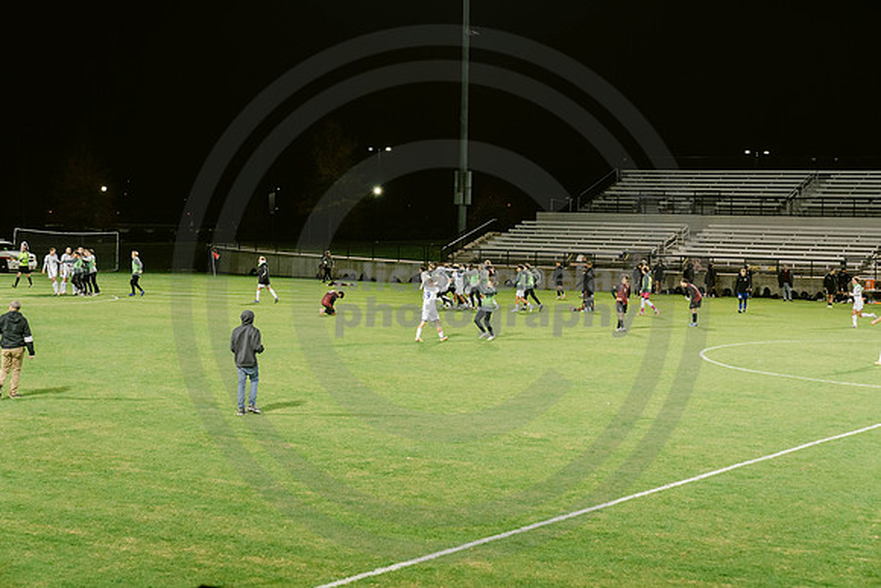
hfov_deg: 28.8
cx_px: 440
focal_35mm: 70
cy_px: 294
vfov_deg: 19.5
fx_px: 1713
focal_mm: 70
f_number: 4
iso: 2000
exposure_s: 1/160
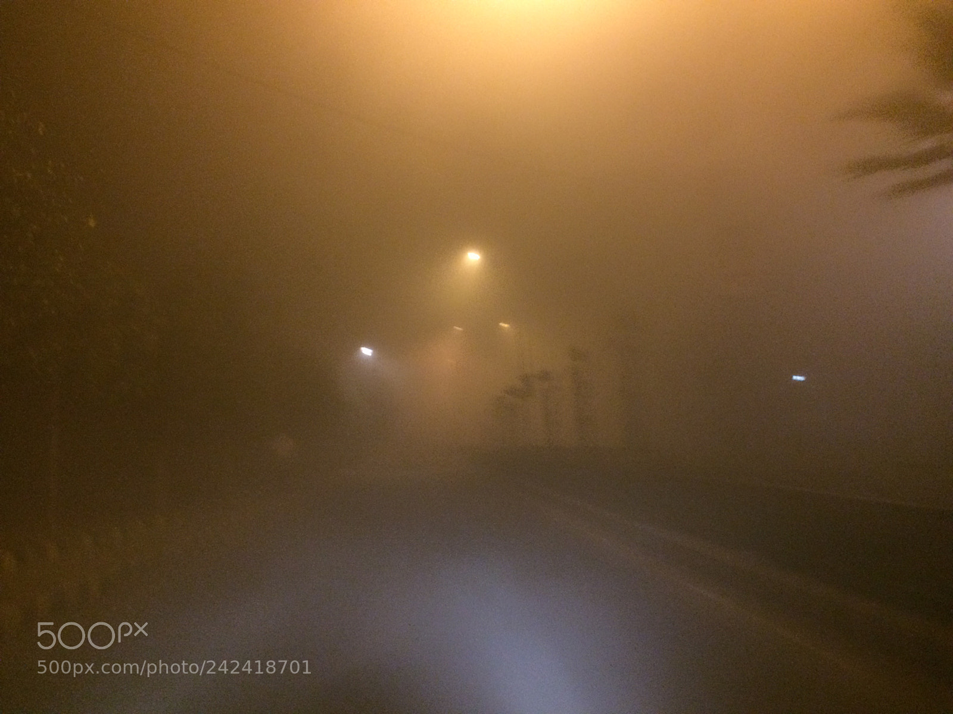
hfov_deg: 61.7
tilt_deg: +4.1
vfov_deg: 48.2
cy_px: 357
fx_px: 798
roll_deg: +0.2
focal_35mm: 29
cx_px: 476
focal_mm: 4.15
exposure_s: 1/17
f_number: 2.2
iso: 320
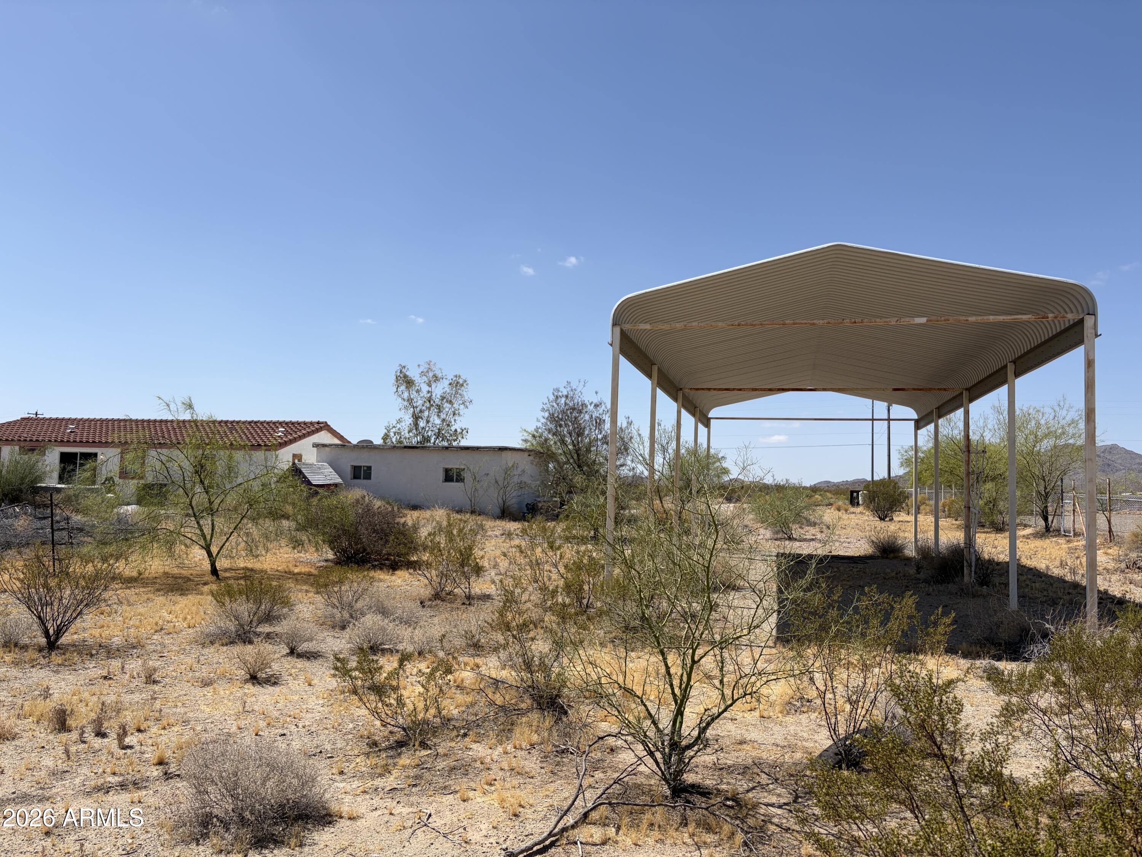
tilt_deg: +4.5
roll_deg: -1.9
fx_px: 858
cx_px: 571
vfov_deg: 53.1
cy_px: 428
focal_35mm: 26
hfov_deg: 67.3
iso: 50
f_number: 1.6
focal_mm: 5.96
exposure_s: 1/4950
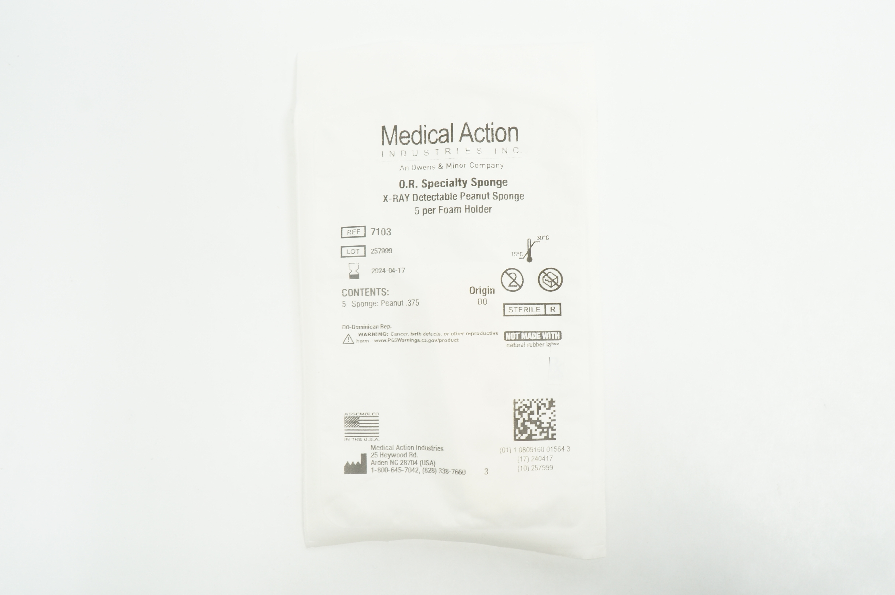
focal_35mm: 33
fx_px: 820
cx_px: 448
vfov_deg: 39.9
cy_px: 298
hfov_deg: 57.3
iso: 400
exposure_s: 1/15
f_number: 9
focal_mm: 22
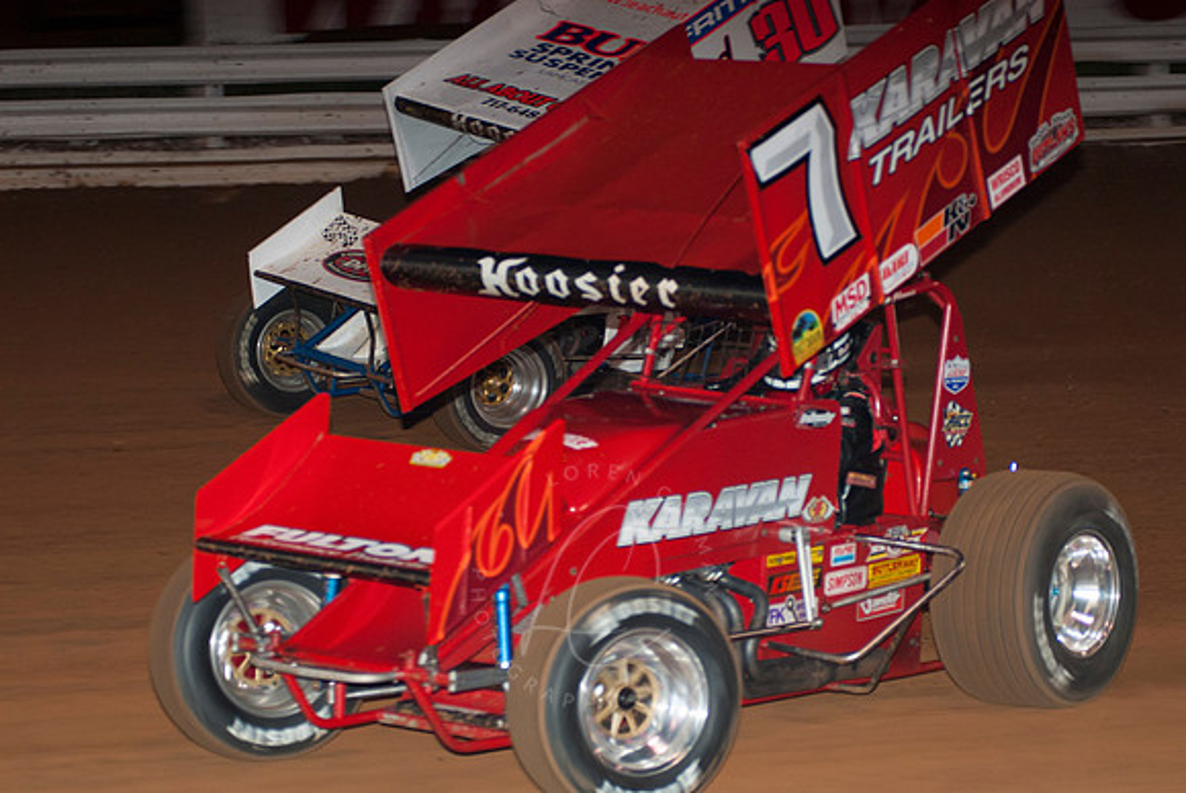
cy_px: 396
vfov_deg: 11.4
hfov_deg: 17.0
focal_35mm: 120
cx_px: 593
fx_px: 3957
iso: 250
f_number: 3.2
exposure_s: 1/400
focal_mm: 80
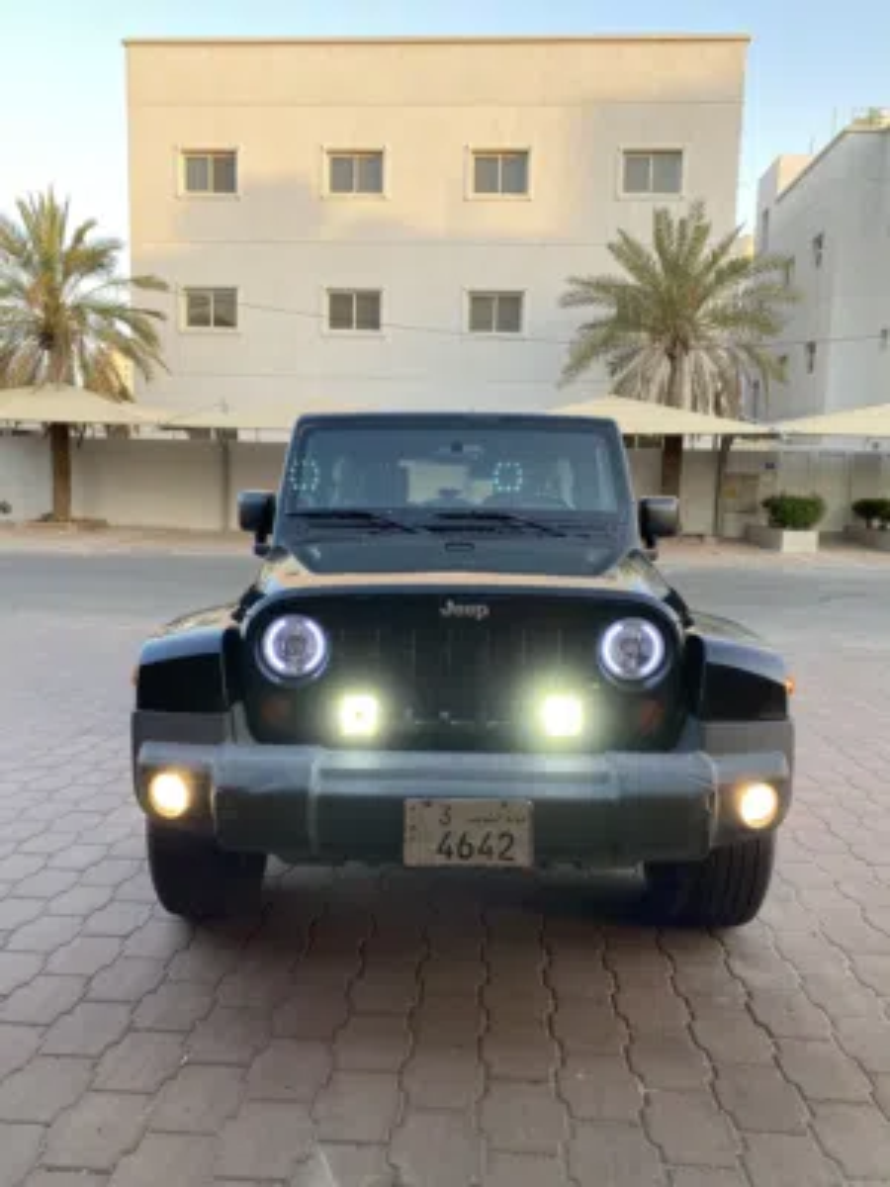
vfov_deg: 67.3
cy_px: 594
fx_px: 891
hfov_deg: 53.1
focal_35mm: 26
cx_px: 445
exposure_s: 1/121
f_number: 1.8
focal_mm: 4.25
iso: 64
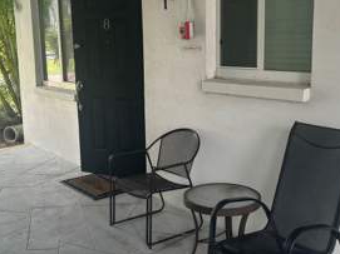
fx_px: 452
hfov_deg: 41.3
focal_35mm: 46
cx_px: 176
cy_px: 124
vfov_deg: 31.5
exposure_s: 1/126
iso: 32
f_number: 1.5
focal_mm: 5.7
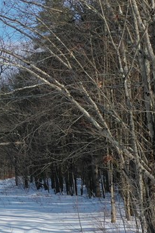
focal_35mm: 94
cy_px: 133
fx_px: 606
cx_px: -55
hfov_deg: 13.9
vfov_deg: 21.6
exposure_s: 1/2000
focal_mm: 10.26
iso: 100
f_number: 2.8
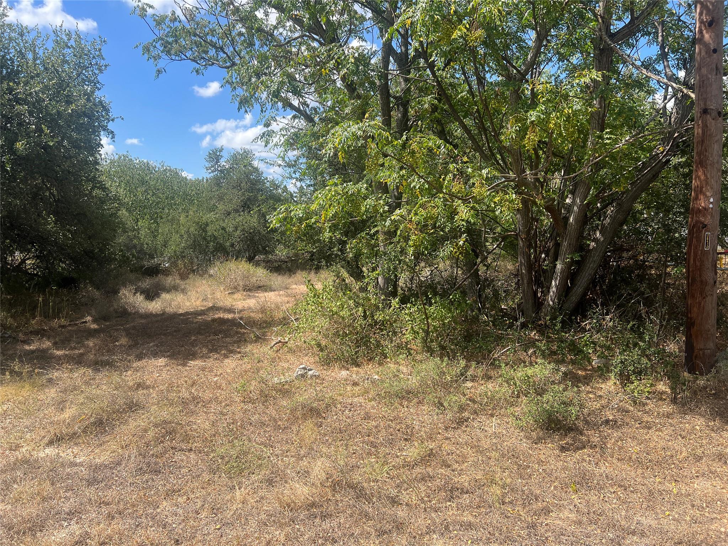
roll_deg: -0.7
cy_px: 273
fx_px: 547
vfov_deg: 53.1
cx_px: 364
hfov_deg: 67.3
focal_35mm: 26
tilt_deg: -4.7
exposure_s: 1/2008
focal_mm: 5.7
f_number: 1.5
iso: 50
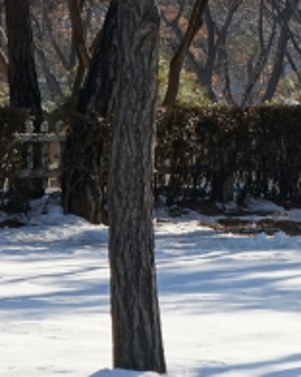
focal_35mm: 318
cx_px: 405
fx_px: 3541
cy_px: 33
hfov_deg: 4.8
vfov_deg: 6.1
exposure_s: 1/320
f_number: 7.1
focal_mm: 44
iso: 200
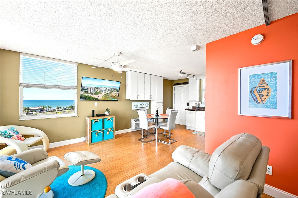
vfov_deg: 81.1
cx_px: 149
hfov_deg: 104.3
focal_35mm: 14
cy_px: 99
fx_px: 116
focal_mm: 14
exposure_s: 1/2
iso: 100
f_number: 8
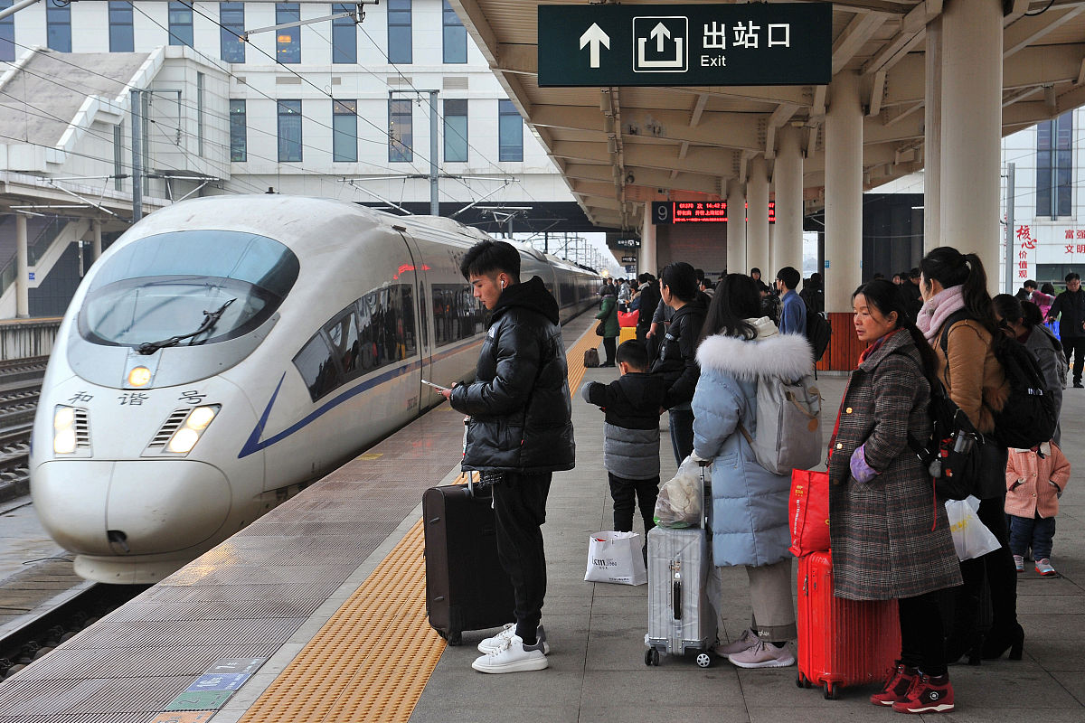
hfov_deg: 36.2
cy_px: 362
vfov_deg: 24.6
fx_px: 1658
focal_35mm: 55
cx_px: 542
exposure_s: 1/60
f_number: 6.3
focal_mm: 55
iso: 640
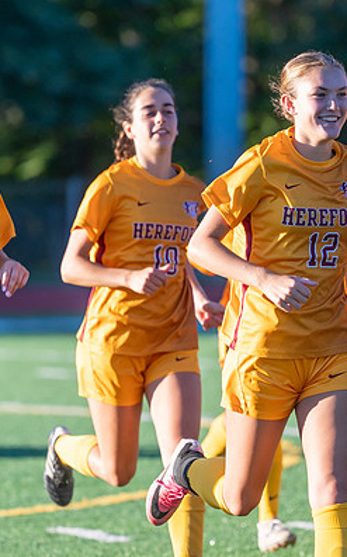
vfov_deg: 5.1
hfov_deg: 3.2
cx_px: 177
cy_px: 328
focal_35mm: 416
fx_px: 6304
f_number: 2.8
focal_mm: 165
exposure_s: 1/2000
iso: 180
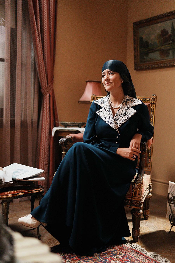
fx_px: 328
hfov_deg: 29.9
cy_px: 132
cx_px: 88
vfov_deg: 43.6
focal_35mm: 45
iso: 1000
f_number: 1.4
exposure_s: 1/273
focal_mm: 30
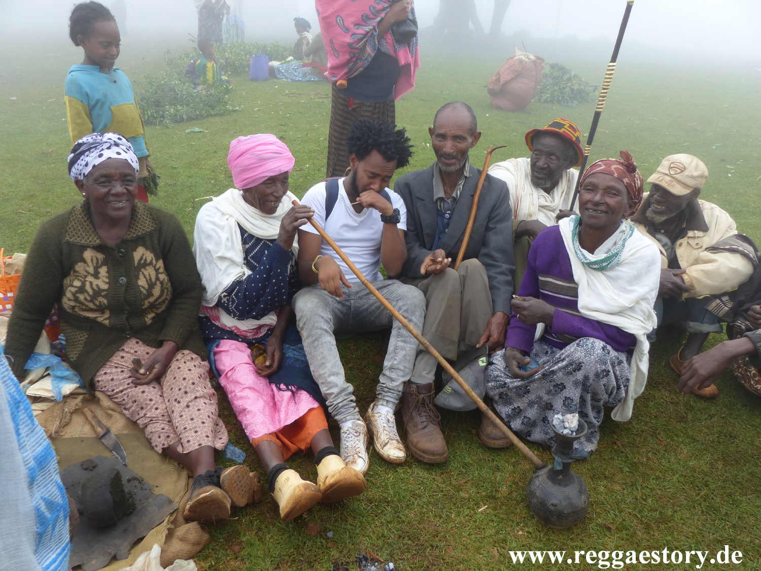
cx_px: 380
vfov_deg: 54.9
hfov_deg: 69.4
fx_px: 550
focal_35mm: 25
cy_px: 286
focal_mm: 4.5
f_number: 4
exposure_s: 1/125
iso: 100
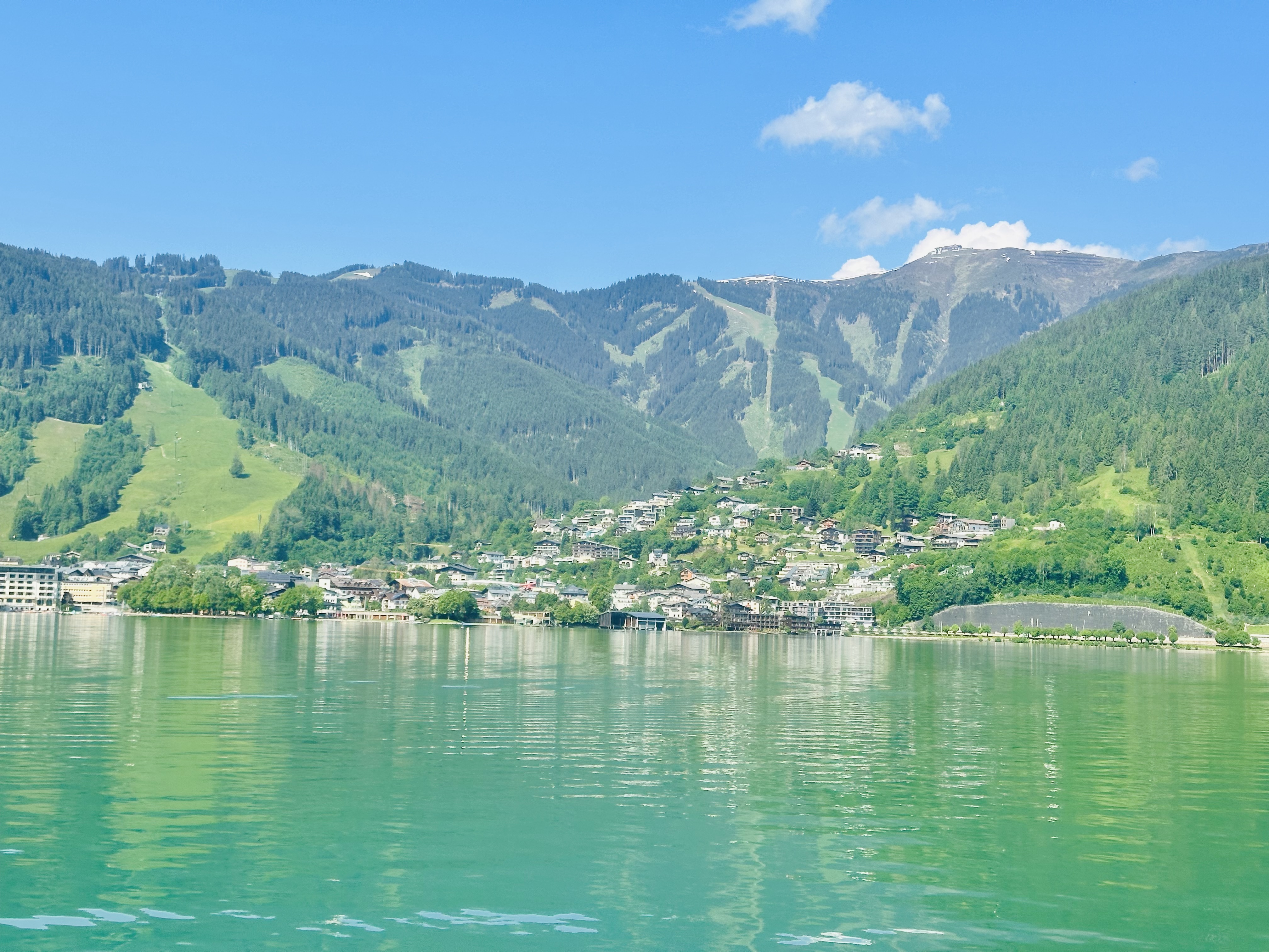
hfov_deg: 39.7
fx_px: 1760
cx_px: 634
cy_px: 476
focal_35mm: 48
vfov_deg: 30.3
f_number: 1.78
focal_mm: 6.86
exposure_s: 1/2890
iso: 64
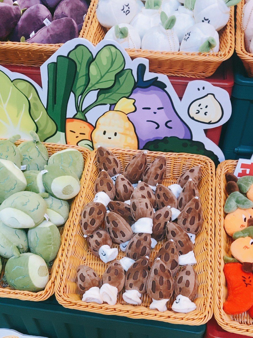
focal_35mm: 60
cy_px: 169
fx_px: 585
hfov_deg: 24.4
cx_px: 126
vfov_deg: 32.2
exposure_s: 1/40
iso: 160
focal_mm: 4.25
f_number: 1.8
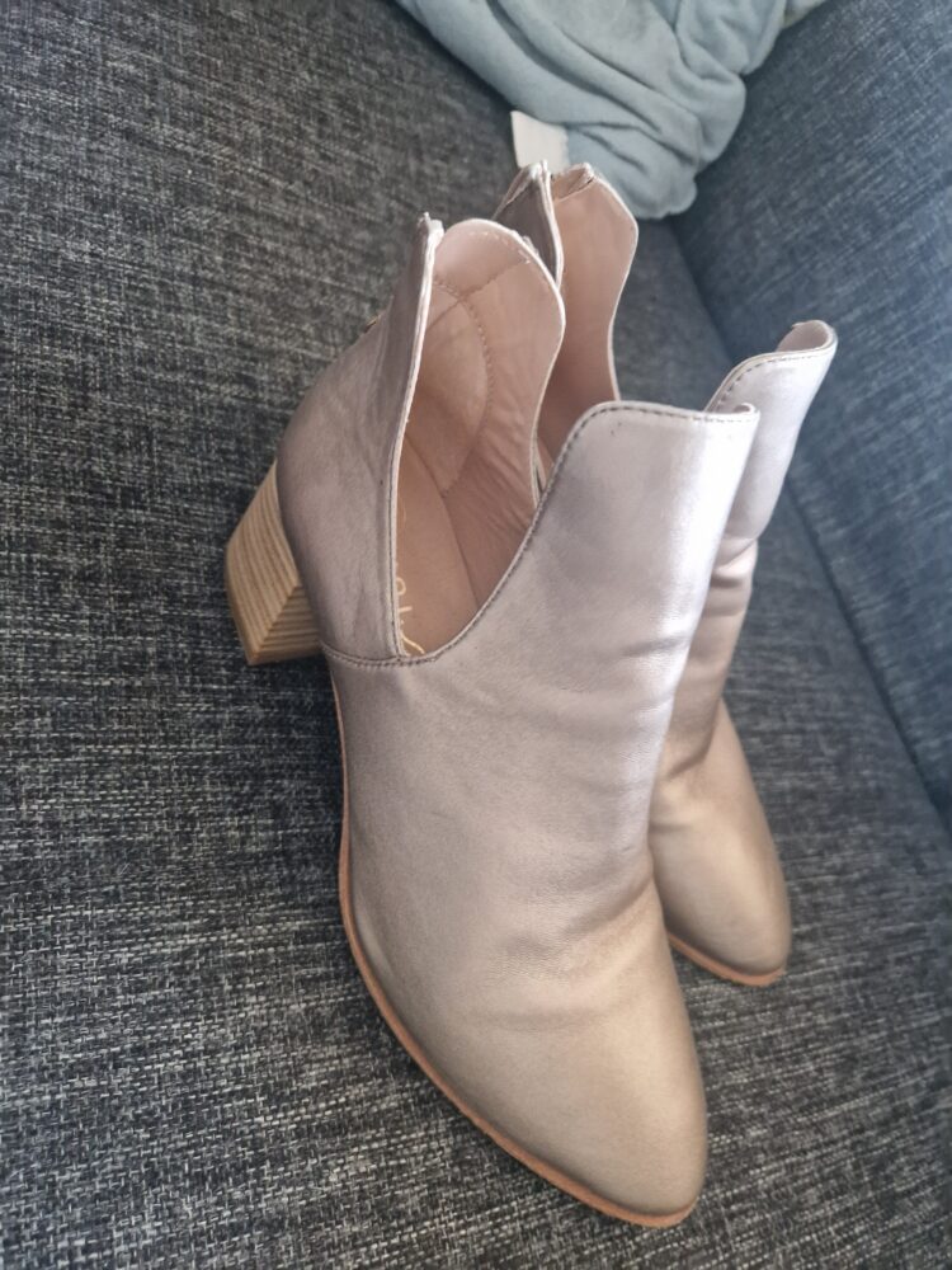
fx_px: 843
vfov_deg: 73.9
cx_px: 476
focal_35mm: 23
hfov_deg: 58.9
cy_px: 635
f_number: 1.8
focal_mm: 5.4
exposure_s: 1/50
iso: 640
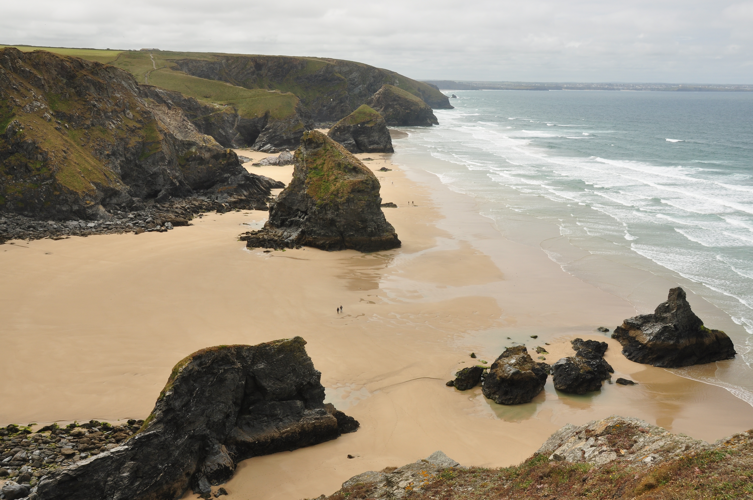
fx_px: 815
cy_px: 250
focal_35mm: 39
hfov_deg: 49.6
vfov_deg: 34.1
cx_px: 376
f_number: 11
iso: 200
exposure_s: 1/250
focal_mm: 26
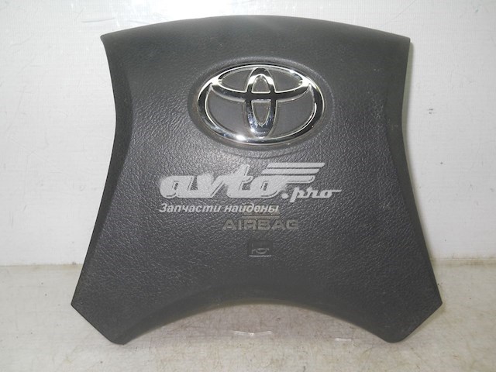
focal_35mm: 41
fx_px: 587
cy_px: 186
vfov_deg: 35.1
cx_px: 248
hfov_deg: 45.8
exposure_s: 1/30
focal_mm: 6.72
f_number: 5.5
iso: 80
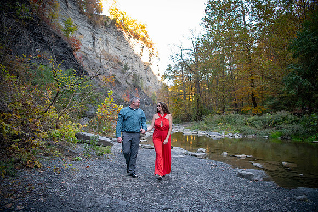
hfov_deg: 73.8
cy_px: 106
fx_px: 212
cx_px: 159
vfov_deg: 53.1
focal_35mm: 24
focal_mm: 24
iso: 640
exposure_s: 1/320
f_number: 2.8
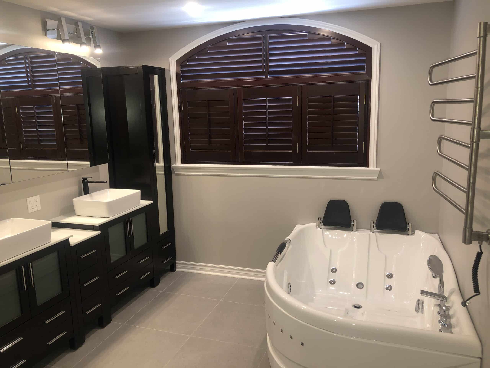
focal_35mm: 28
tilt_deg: -12.2
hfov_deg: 63.4
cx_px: 245
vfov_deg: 49.7
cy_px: 184
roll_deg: +1.8
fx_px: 396
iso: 32
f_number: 1.8
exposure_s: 1/13
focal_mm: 3.99
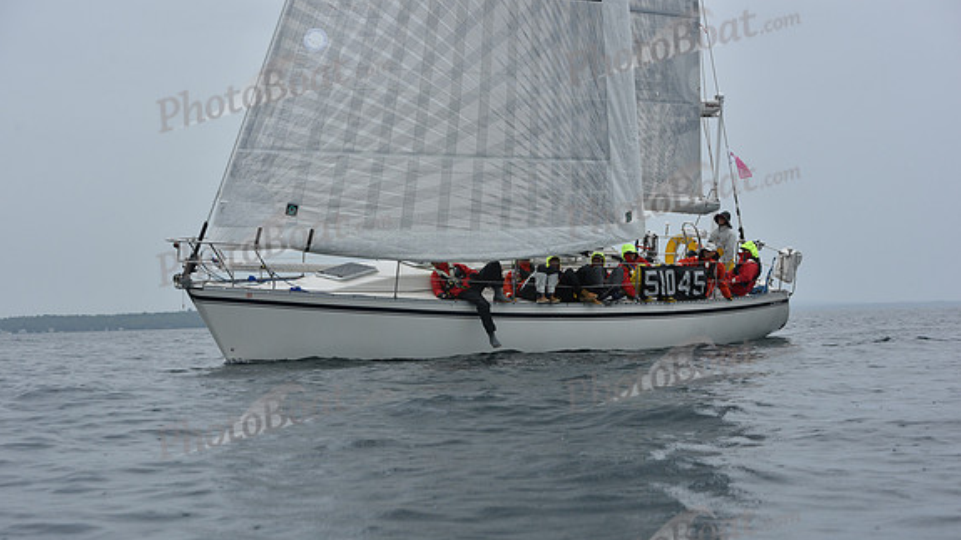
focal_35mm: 74
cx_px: 480
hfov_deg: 28.6
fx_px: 1885
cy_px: 307
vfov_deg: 16.3
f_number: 7.1
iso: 250
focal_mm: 70
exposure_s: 1/800
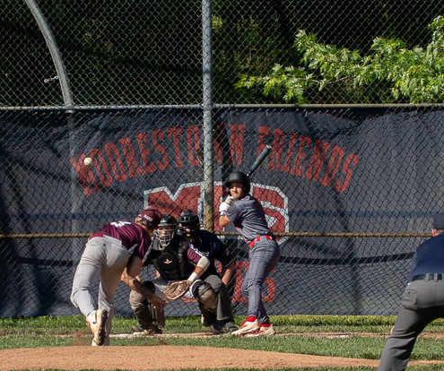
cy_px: 272
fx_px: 10193
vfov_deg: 2.1
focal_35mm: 762
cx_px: 267
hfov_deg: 2.5
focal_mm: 135
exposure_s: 1/8000
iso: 1000
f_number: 5
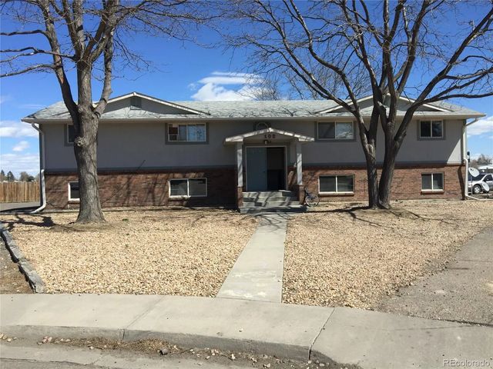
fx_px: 413
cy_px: 184
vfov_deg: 48.2
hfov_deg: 61.7
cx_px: 246
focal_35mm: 29
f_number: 2.2
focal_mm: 4.15
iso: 32
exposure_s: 1/2083
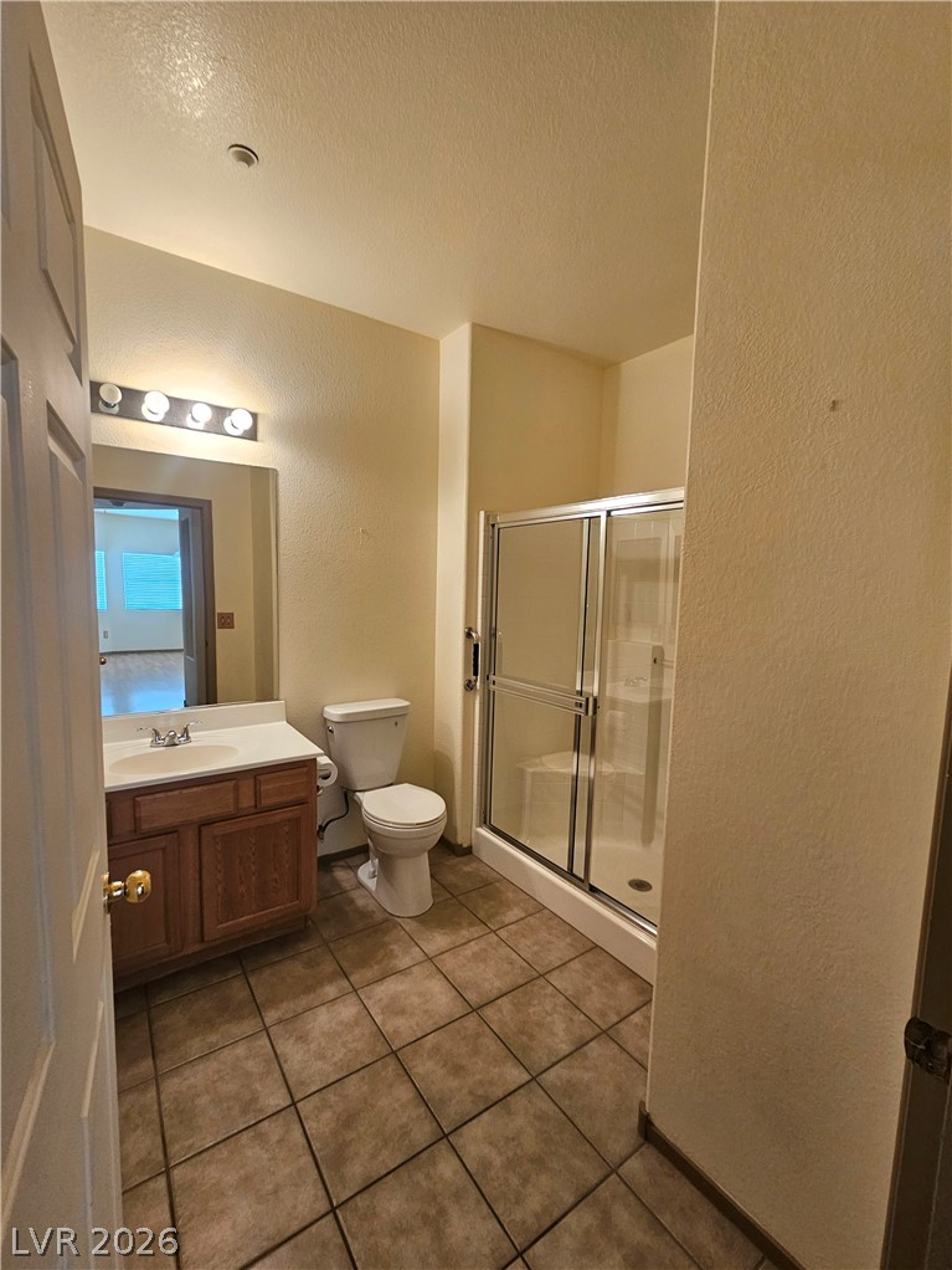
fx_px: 476
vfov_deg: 106.2
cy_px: 635
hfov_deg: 89.9
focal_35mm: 13
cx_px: 476
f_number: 2.2
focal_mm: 2.2
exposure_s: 1/60.2
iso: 160
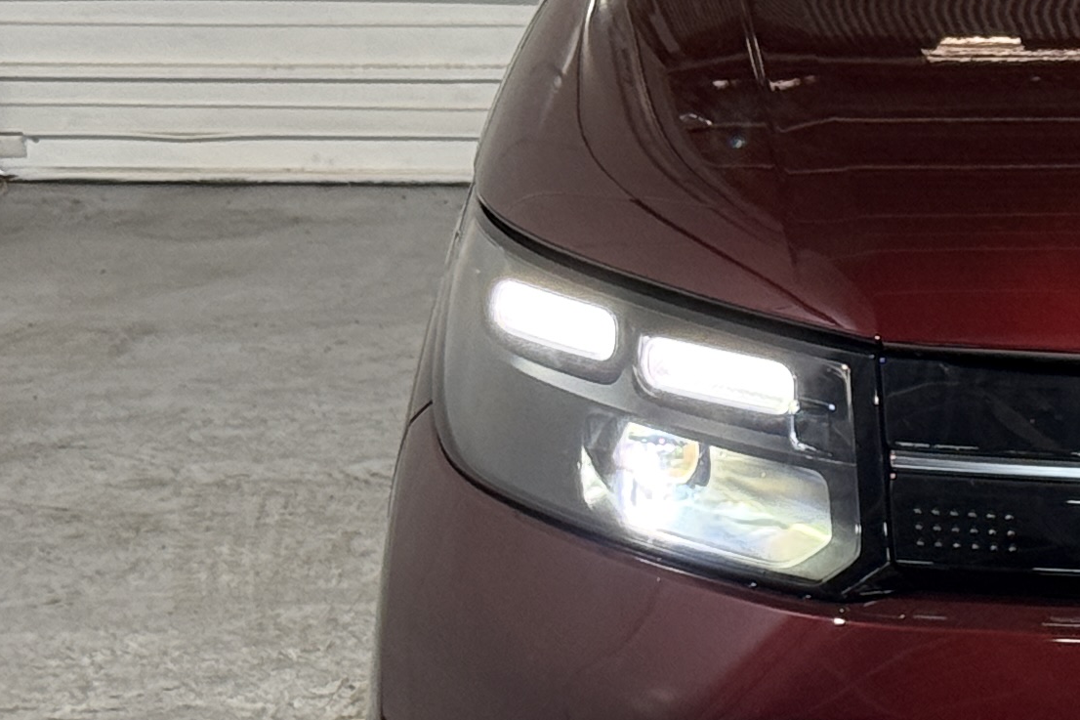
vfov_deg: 7.5
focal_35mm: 182
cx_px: 1554
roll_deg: -0.7
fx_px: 5459
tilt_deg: -11.5
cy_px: 305
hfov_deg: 10.9
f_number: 1.78
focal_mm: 6.76
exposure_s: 1/60
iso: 160
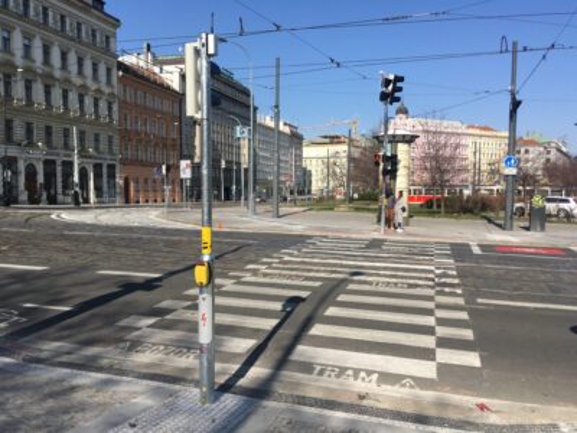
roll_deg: -1.1
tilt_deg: -3.3
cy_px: 216
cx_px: 288
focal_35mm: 29
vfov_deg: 48.2
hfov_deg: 61.7
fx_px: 483
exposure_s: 1/1748
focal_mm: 4.15
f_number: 2.2
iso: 25
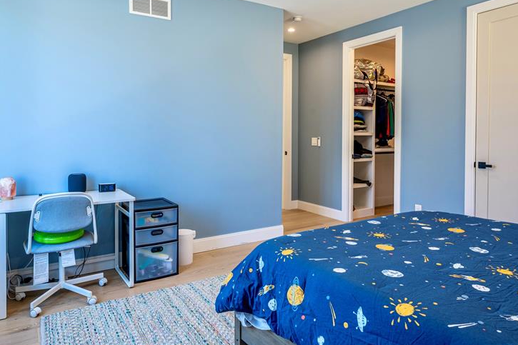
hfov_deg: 72.1
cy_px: 141
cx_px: 251
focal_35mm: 25
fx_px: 355
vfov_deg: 51.5
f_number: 9
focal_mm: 17.5
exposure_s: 1/13
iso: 200
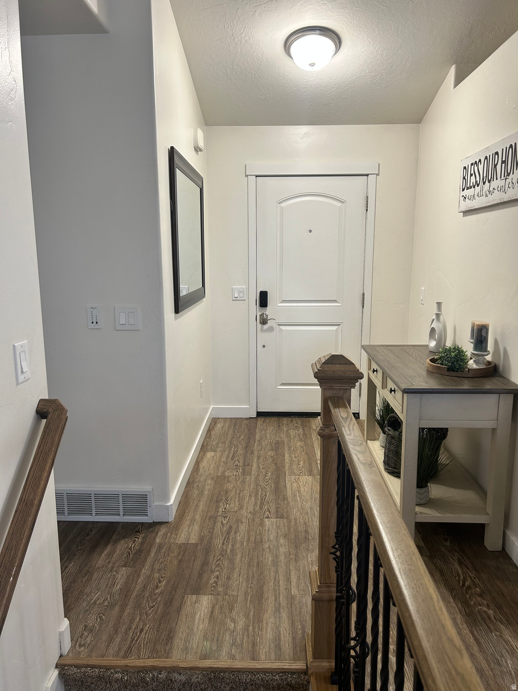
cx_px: 259
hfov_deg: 53.1
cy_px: 346
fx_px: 519
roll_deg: -0.5
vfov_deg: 67.3
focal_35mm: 26
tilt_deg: -10.4
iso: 80
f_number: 1.5
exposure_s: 1/60
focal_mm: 5.7
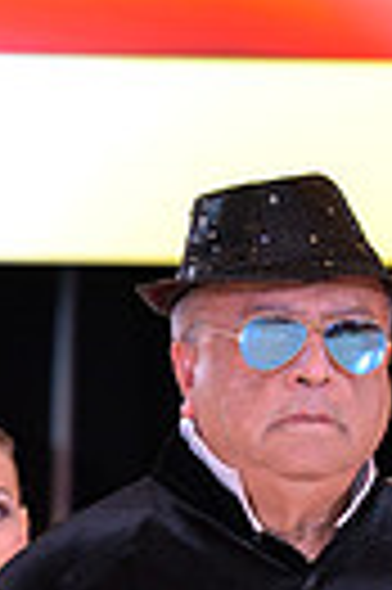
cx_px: 160
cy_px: 1144
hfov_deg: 2.1
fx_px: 10906
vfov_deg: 3.1
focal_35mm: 666
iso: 1600
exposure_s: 1/250
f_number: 4.5
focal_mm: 150
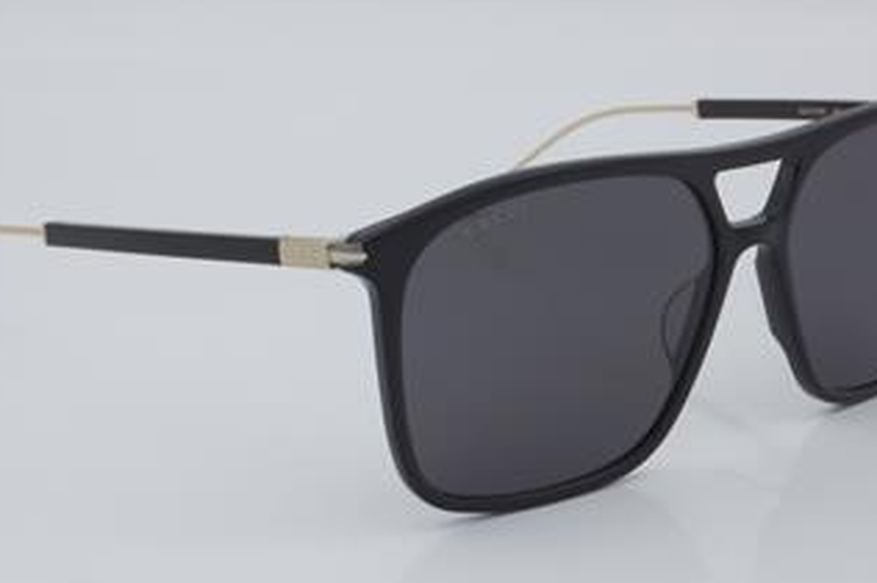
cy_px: 283
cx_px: 469
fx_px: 2312
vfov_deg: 14.4
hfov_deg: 21.5
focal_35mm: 95
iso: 100
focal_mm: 50
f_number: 32
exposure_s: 1/4
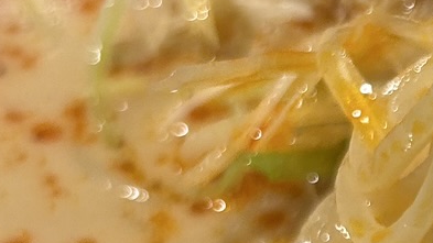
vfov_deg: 8.4
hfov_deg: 14.3
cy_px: 227
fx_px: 1653
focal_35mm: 144
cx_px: 564
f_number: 1.5
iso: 64
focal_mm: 5.7
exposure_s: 1/121
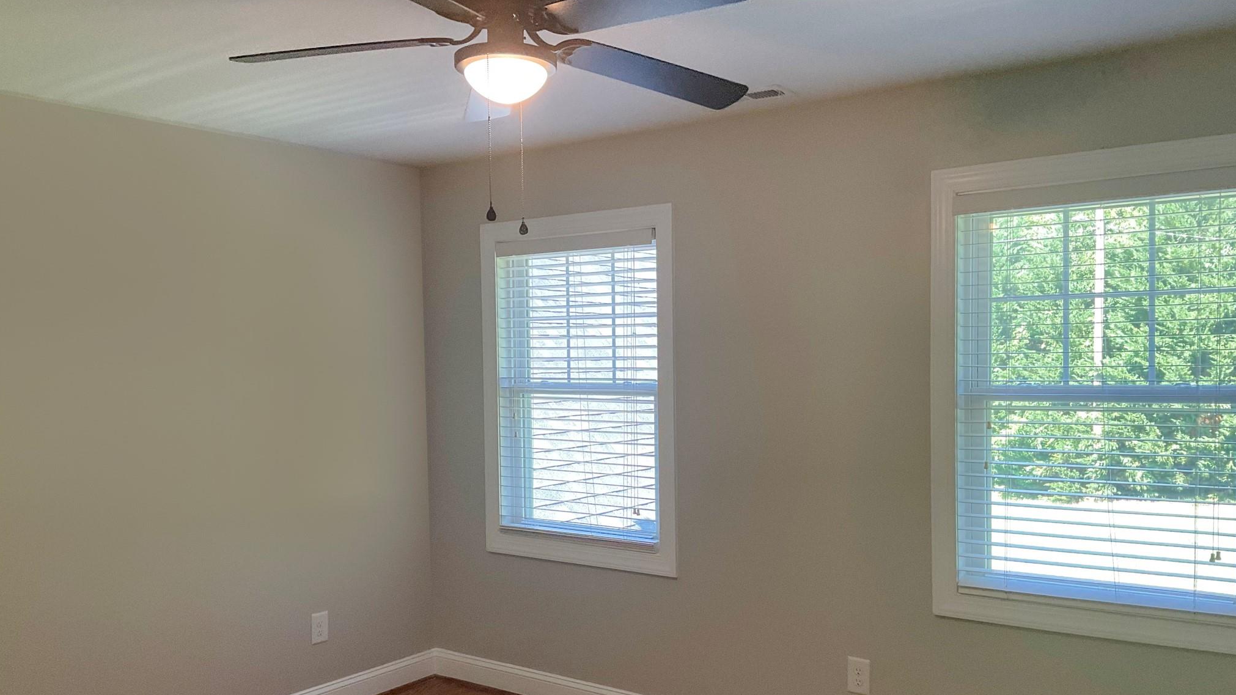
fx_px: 1049
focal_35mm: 32
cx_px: 622
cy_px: 405
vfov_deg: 36.6
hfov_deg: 61.0
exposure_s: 1/60
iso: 80
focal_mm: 3
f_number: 1.8
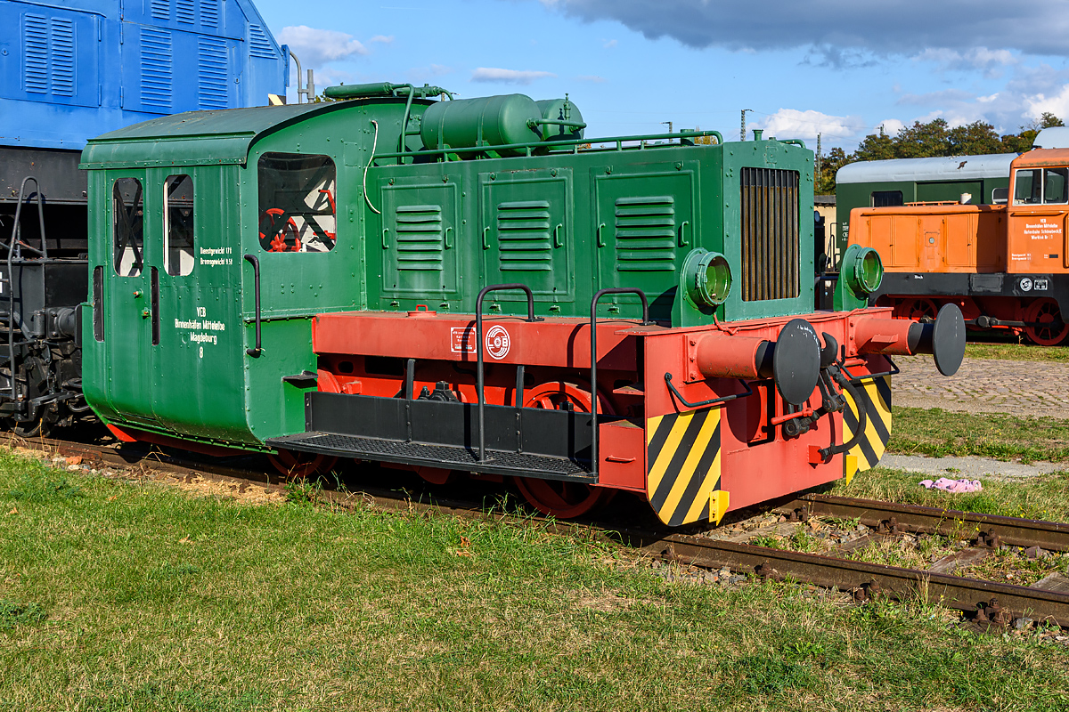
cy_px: 356
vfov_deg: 34.2
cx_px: 534
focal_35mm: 39
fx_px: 1158
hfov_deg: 49.6
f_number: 8
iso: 200
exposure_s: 1/800
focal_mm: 26
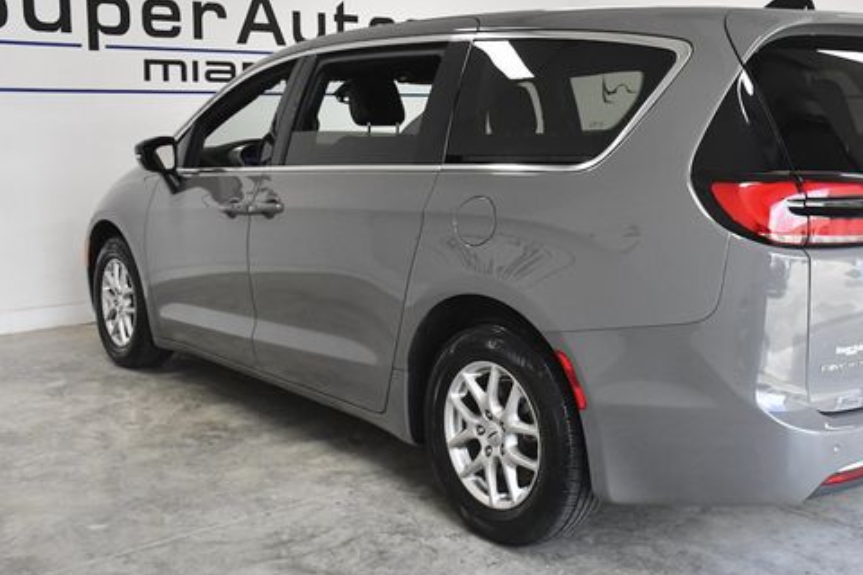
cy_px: 233
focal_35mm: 44
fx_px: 1055
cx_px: 561
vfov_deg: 30.4
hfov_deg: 44.0
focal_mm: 22
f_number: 5
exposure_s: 1/1000
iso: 2500
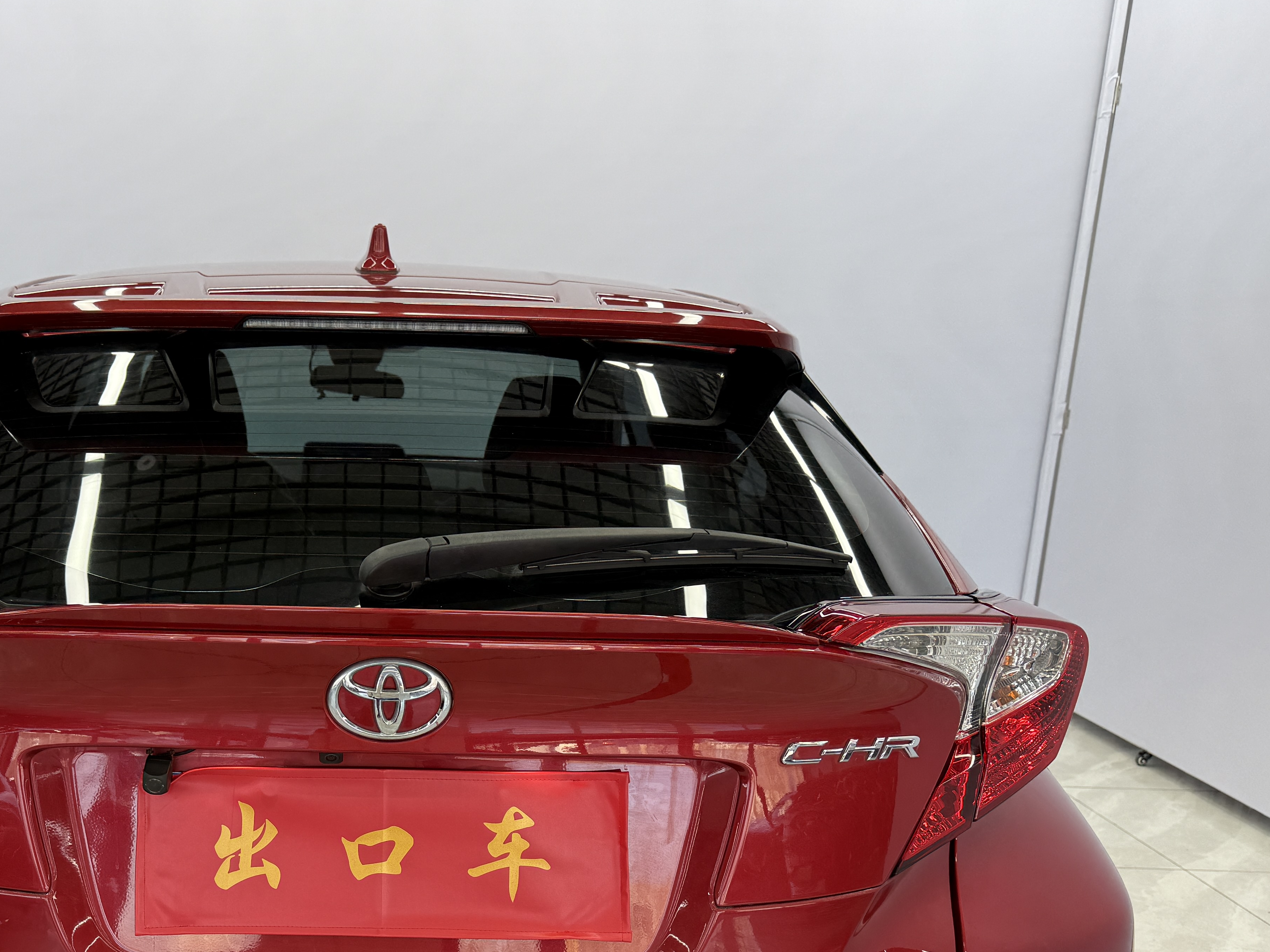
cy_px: 744
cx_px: 351
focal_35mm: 38
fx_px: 1394
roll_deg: -0.9
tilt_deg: -15.5
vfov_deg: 36.6
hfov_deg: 47.5
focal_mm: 6.76
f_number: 1.78
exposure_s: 1/222
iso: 64
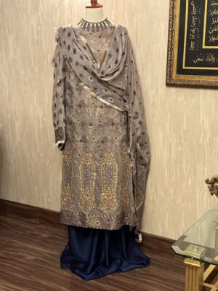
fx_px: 403
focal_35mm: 48
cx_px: 109
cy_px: 146
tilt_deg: -12.5
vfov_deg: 39.7
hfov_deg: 30.3
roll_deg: +1.1
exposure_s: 1/33
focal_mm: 6.76
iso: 250
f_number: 1.78
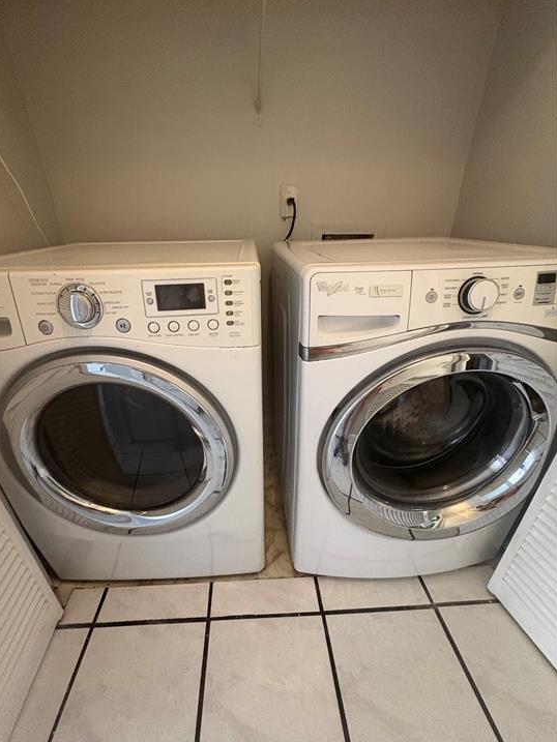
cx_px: 261
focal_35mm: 15
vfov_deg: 98.2
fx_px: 322
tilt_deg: -26.1
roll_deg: +1.3
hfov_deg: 81.7
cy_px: 378
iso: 800
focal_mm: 2.22
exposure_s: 1/60
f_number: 2.2
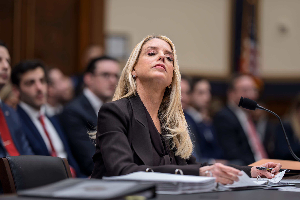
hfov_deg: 15.2
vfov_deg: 10.2
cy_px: 100
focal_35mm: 135
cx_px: 150
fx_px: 1125
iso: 500
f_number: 2
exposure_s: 1/400
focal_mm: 135
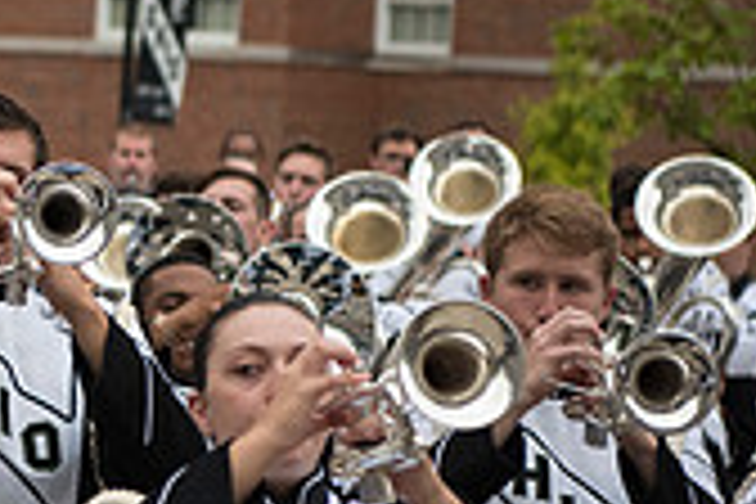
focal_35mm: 242
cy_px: 155
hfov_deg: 8.3
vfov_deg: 5.7
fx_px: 5082
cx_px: -459
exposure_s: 1/3200
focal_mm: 70
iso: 1600
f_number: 3.5
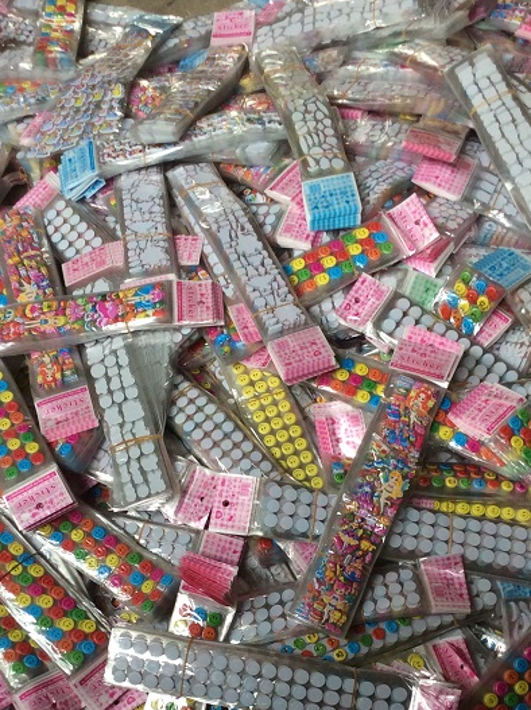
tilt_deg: -63.8
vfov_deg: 36.2
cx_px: 264
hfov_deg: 28.0
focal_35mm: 52
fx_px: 1066
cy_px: 516
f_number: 2.4
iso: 40
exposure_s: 1/33
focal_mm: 3.3
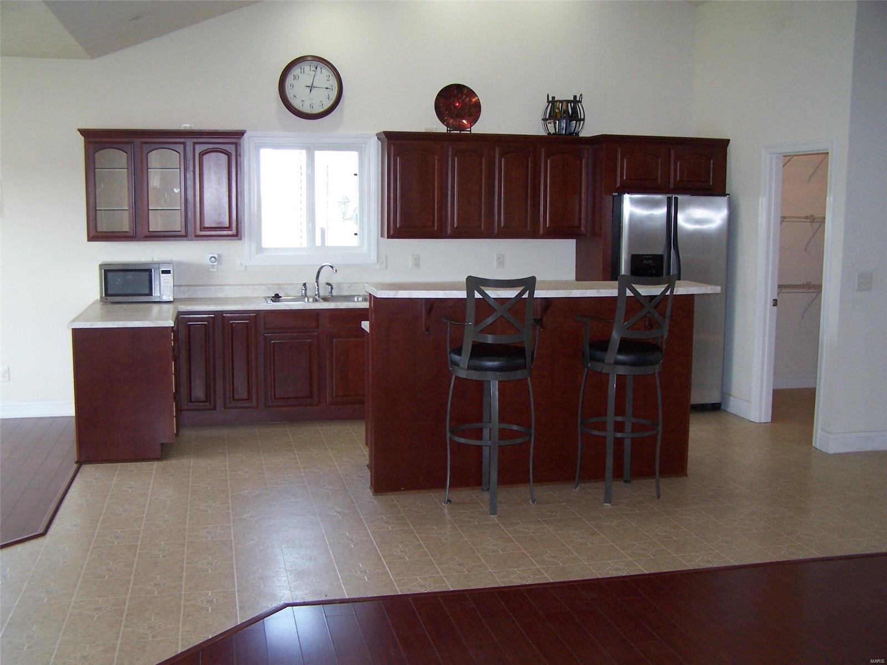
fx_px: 974
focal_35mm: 38
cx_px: 444
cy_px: 332
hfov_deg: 49.0
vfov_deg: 37.7
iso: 140
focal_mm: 6.3
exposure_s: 1/60
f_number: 2.8
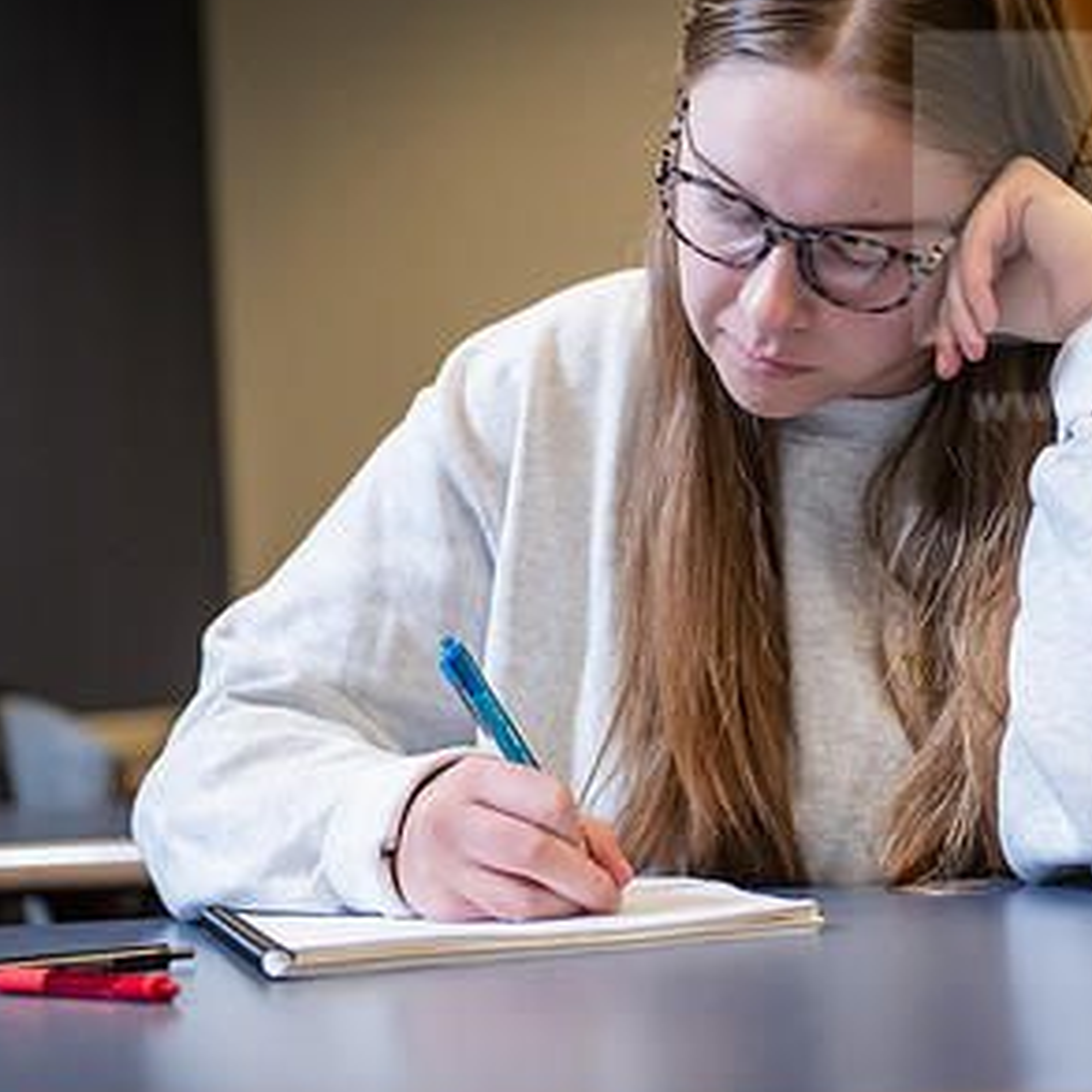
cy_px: 483
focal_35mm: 101
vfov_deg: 17.2
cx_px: 801
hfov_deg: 17.1
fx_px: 3605
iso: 800
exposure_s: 1/160
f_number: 3.2
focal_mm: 60
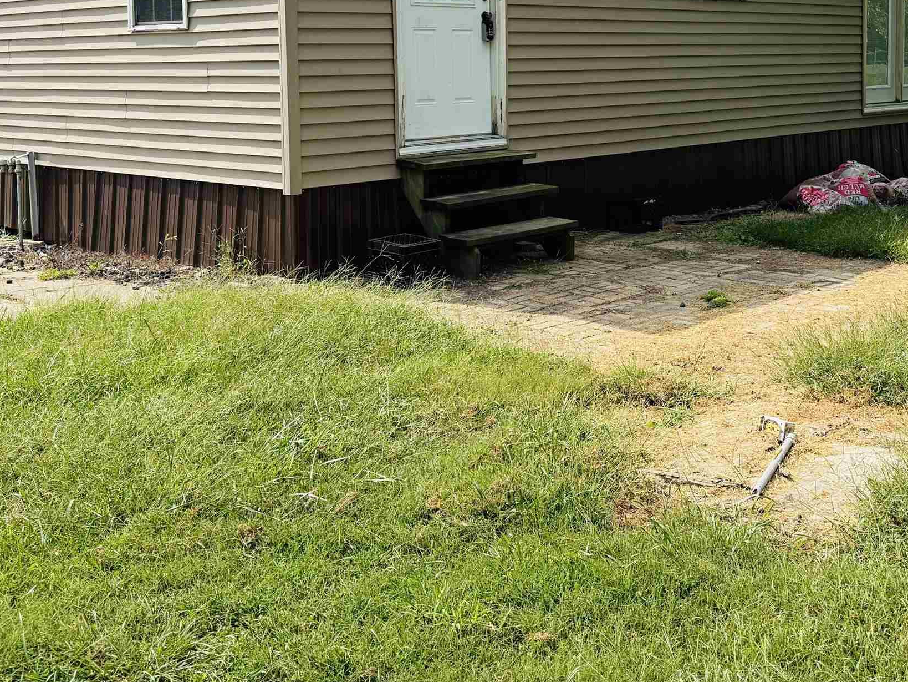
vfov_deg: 31.3
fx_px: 1181
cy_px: 126
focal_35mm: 45
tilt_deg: -3.4
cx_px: 619
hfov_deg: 41.4
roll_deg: +0.5
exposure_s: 1/3953
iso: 80
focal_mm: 6.76
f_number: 1.78
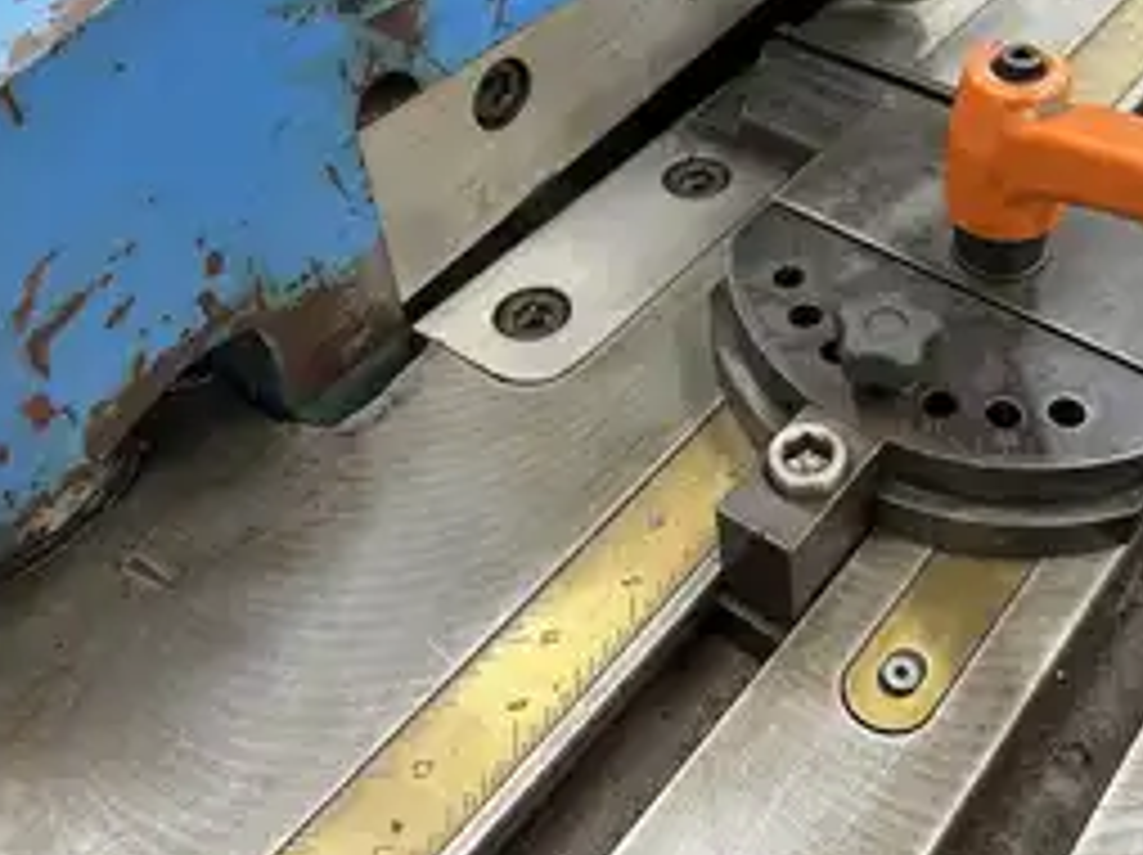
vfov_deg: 34.2
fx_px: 1353
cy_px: 194
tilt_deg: -41.1
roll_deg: +0.8
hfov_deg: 44.8
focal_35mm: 41
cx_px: 806
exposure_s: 1/60
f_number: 1.5
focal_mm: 5.7
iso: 100
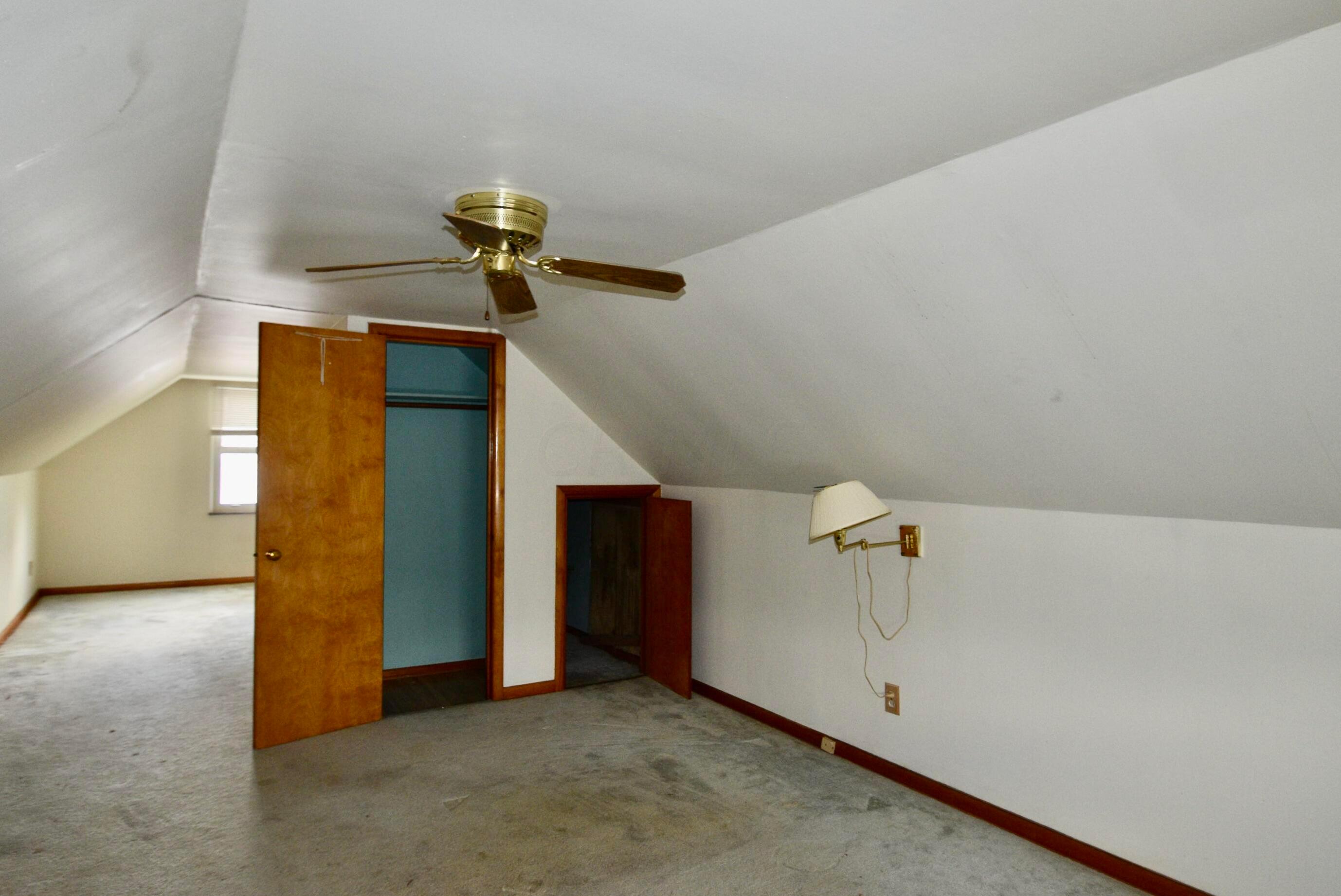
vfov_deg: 63.3
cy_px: 448
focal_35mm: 20
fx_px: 727
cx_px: 670
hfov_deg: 85.4
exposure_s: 1/60
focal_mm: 13
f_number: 4
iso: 800
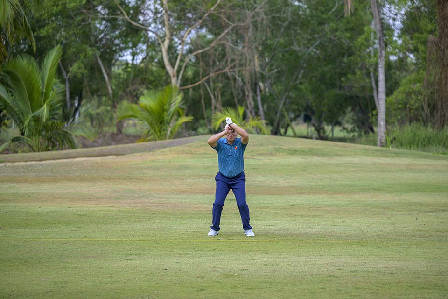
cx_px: 224
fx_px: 1680
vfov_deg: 10.2
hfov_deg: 15.2
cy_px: 150
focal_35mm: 135
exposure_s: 1/3200
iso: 250
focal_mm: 135
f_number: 2.8
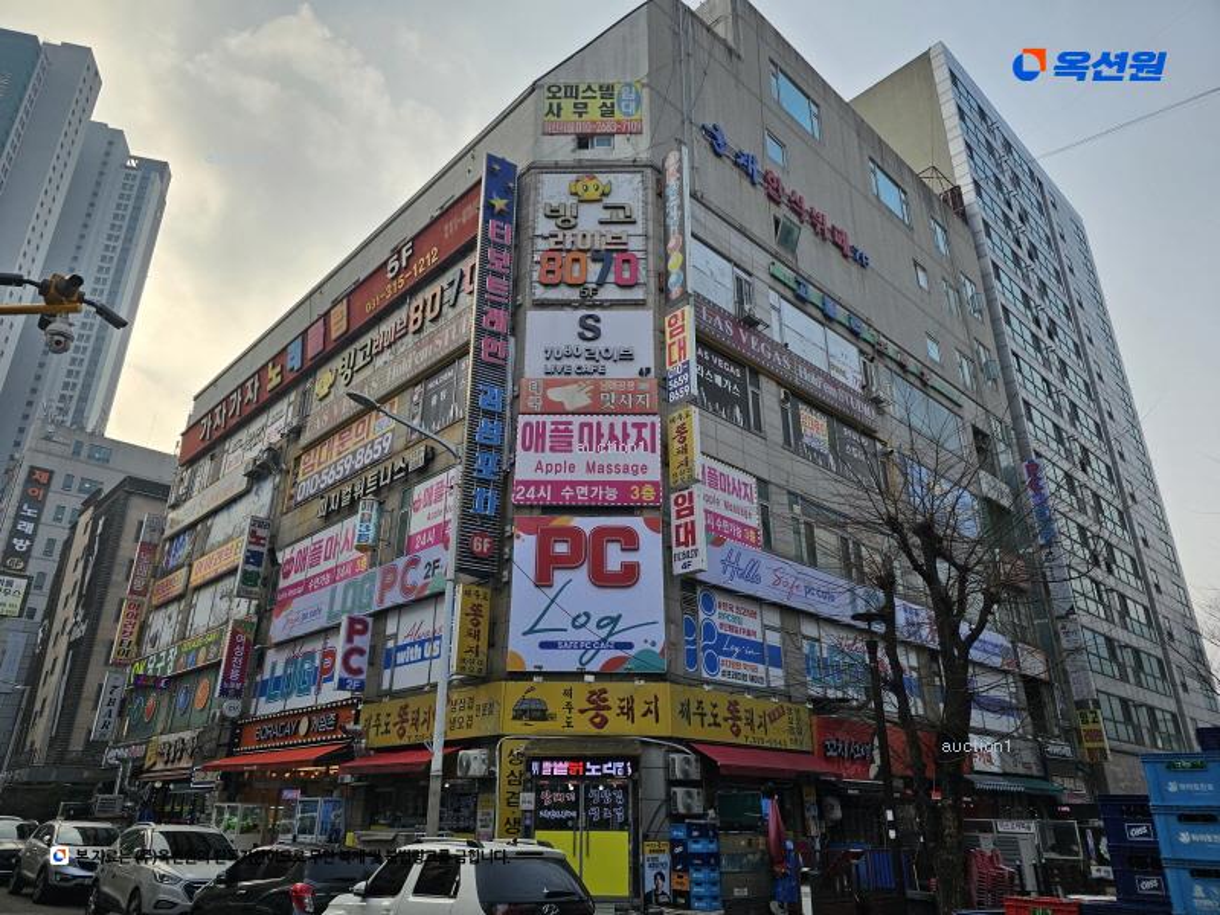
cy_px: 458
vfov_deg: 58.9
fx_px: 811
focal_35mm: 23
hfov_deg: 73.9
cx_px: 610
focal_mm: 6.3
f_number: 1.7
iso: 10
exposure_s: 1/645
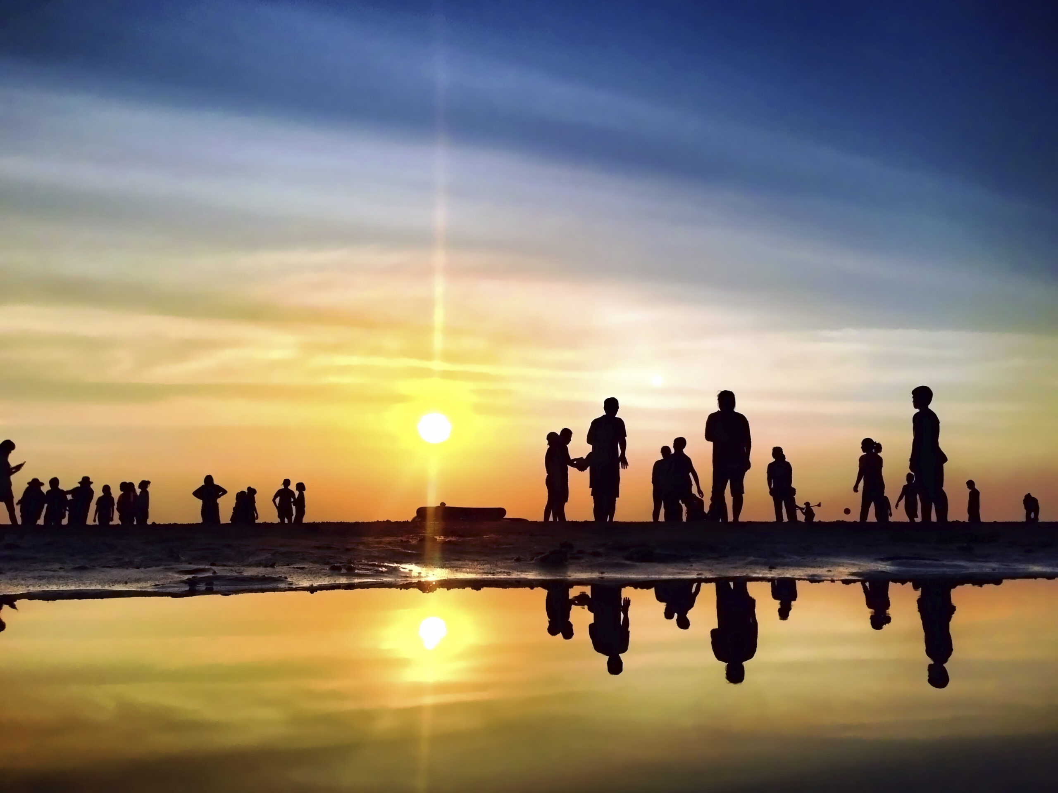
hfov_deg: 55.4
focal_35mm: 33
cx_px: 529
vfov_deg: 42.9
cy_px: 396
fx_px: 1009
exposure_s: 1/3012
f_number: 2.4
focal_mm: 4.12
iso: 50
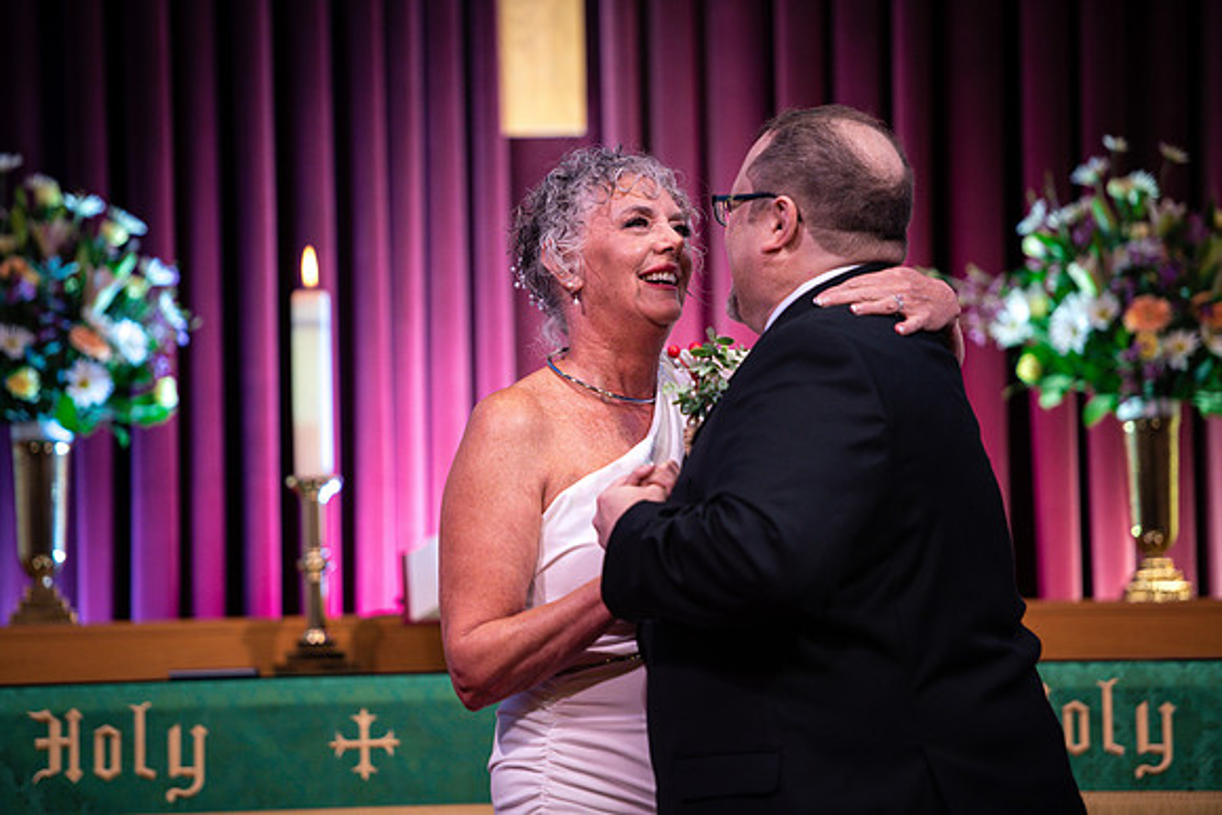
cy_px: 408
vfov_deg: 7.9
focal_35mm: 175
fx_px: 5941
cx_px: 611
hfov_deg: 11.7
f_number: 2.8
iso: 800
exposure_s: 1/200
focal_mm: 175
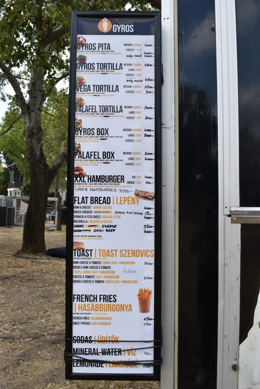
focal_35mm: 32
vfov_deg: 59.5
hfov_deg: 41.7
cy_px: 194
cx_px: 130
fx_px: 341
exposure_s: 1/250
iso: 180
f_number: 8
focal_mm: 21
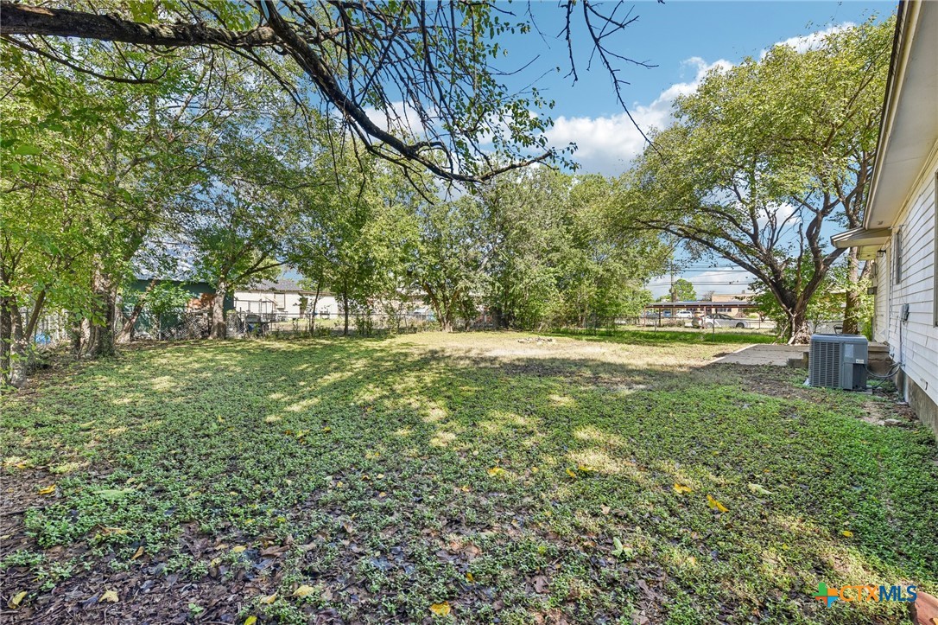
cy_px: 312
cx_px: 469
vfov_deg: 81.2
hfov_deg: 104.3
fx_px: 365
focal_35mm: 14
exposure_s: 1/80
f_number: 8
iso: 160
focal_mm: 14
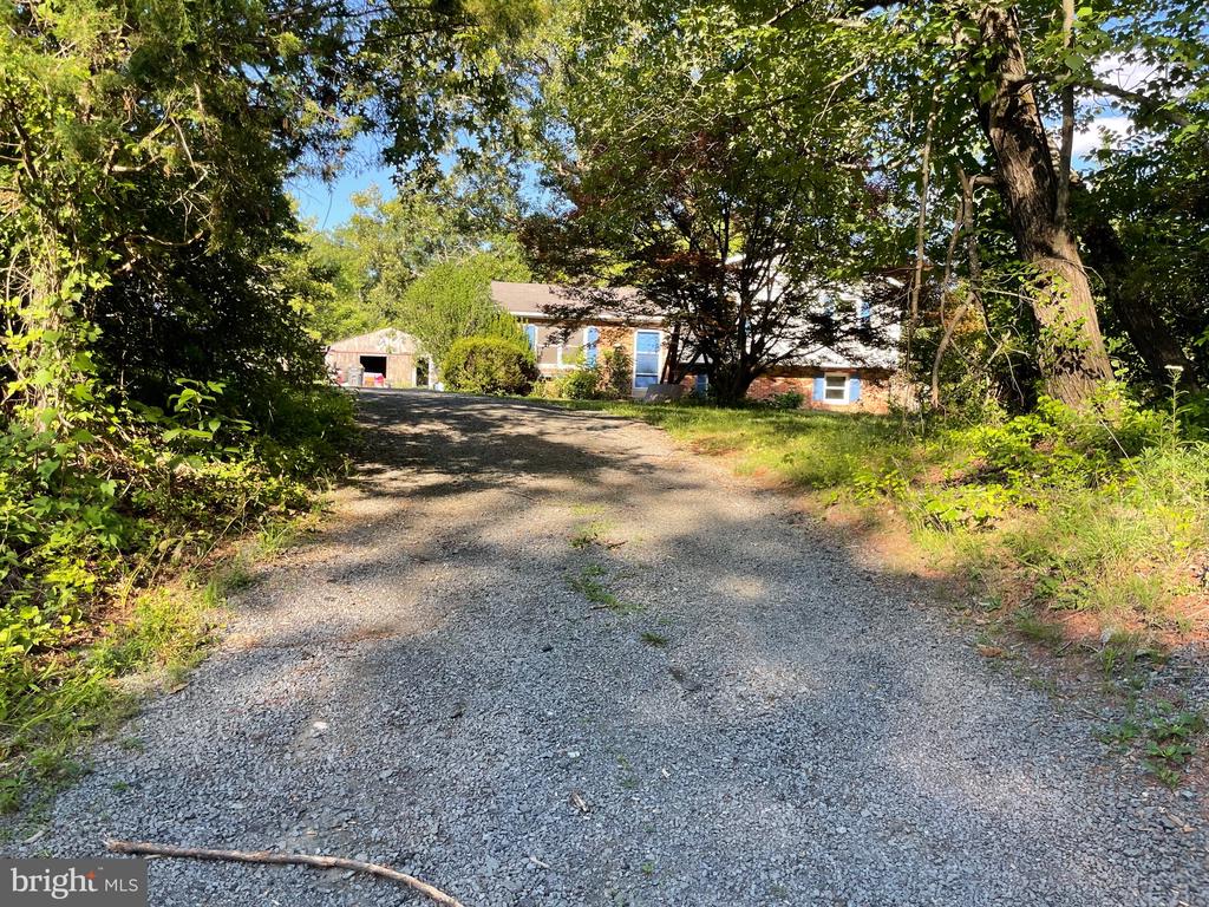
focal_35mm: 26
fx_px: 908
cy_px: 454
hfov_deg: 67.3
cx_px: 604
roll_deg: -1.4
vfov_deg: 53.1
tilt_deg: -2.7
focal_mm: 4.2
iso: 32
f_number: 1.6
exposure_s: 1/415
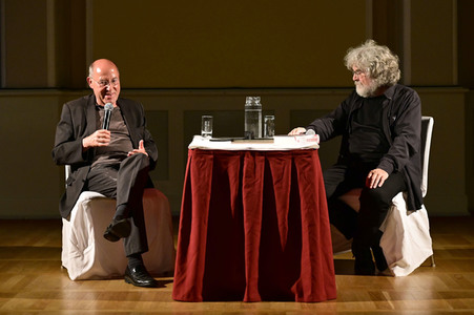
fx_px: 1118
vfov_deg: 16.0
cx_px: 237
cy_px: 158
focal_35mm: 85
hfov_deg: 23.9
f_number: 2.8
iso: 6400
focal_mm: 85
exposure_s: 1/320
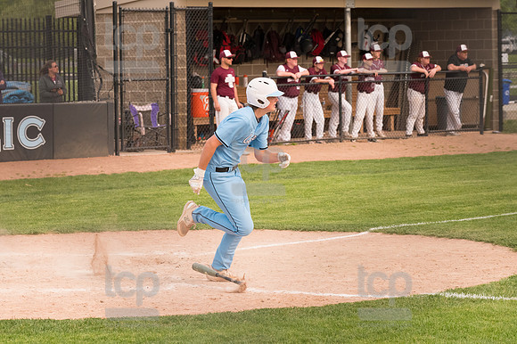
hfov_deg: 13.4
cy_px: 172
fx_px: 2196
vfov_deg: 9.0
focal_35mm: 153
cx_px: 258
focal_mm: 102
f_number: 5.6
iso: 1000
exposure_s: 1/2000
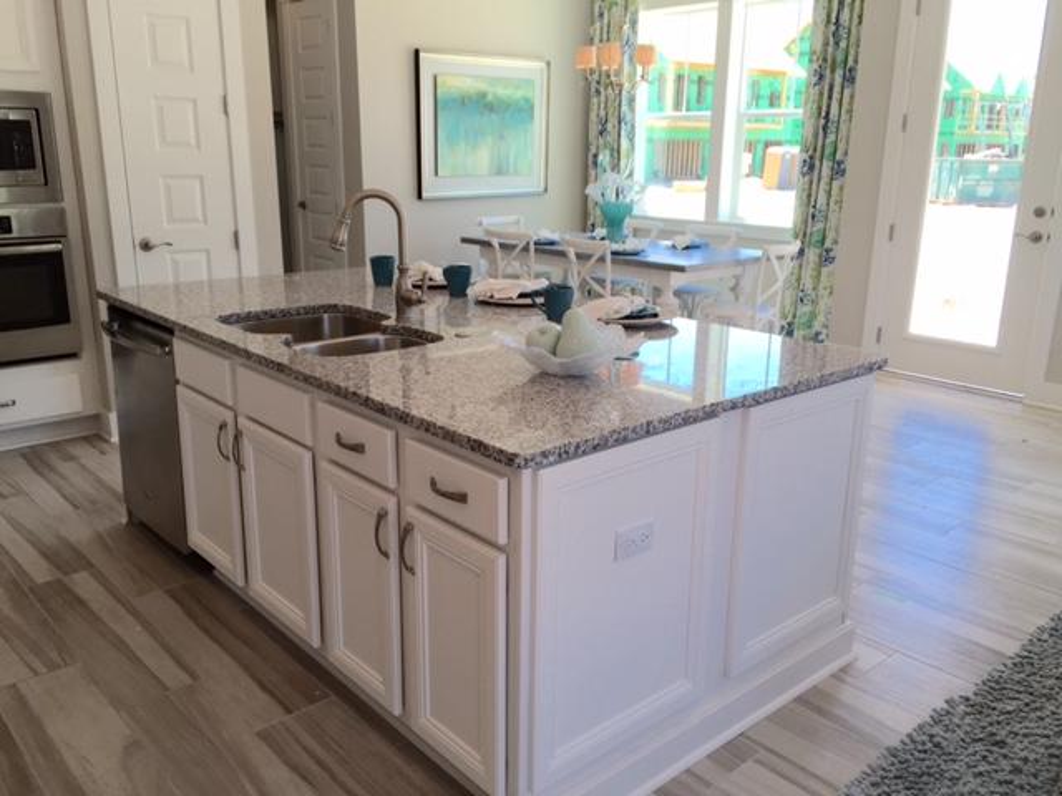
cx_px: 531
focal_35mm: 29
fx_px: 890
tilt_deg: -15.4
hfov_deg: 61.7
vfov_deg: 48.2
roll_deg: -0.7
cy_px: 398
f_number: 2.2
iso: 32
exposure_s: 1/166
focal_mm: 4.15
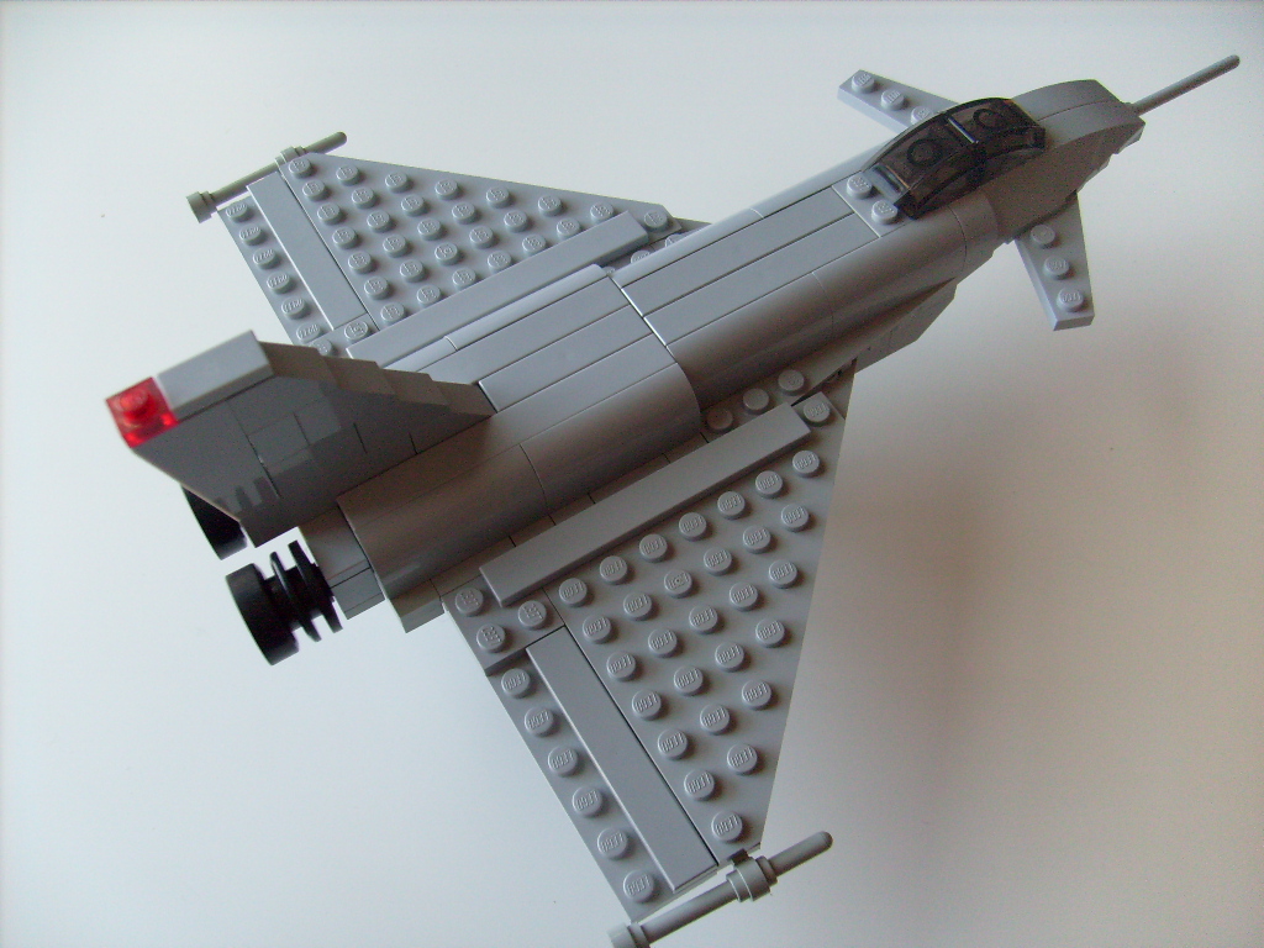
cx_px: 632
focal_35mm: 35
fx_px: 1278
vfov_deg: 40.7
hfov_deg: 52.6
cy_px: 474
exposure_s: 1/45
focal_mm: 5.8
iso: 100
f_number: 2.8
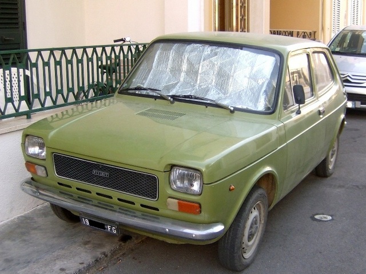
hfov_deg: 51.4
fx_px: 381
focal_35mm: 36
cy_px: 137
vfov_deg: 39.7
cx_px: 183
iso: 100
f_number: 2.8
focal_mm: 6
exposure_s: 1/122
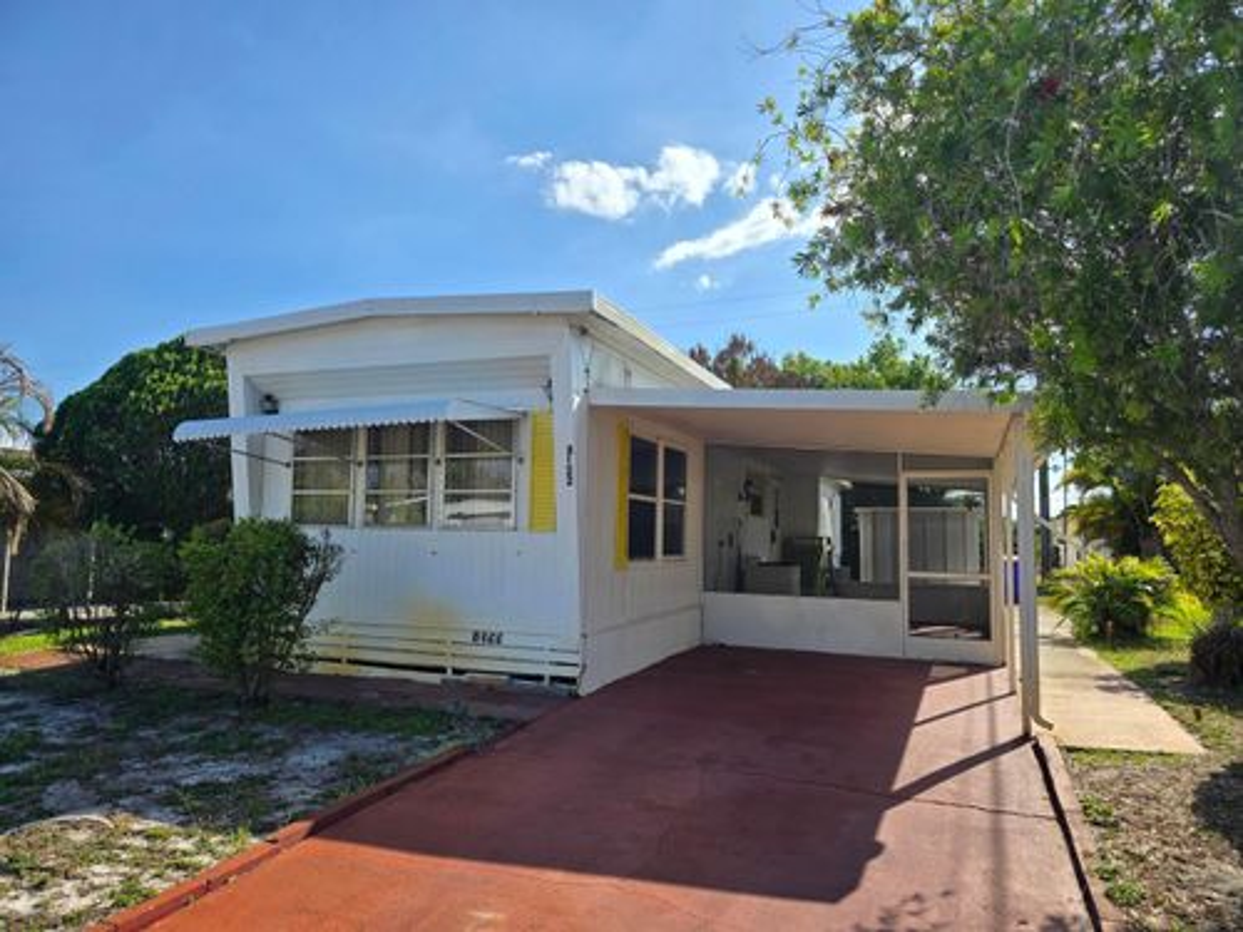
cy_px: 466
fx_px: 826
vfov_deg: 58.9
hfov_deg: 73.9
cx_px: 622
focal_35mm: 23
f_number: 1.7
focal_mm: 6.3
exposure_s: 1/713
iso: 12
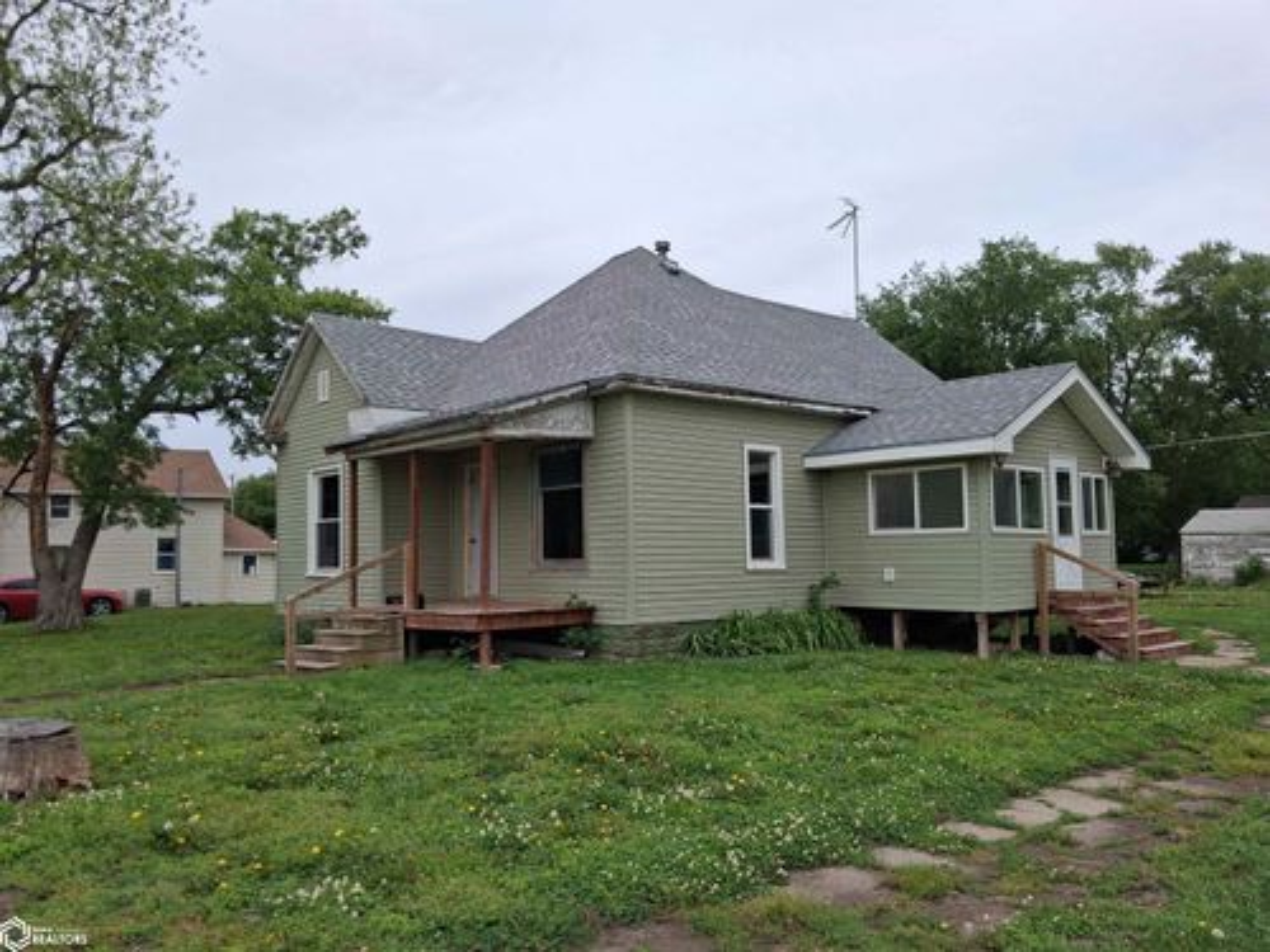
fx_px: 991
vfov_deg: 51.4
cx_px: 635
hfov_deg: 65.3
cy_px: 476
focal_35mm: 27
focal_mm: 4
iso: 25
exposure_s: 1/708
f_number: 1.8
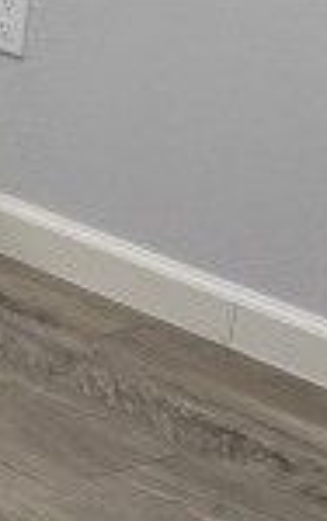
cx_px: -981
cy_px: -49
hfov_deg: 6.2
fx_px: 2476
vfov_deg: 11.8
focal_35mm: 174
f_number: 1.78
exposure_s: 1/120
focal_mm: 6.76
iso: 160
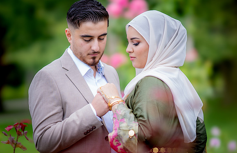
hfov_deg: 13.8
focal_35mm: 150
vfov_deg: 8.9
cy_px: 89
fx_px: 977
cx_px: 121
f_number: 1.4
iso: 100
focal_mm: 85
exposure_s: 1/1600
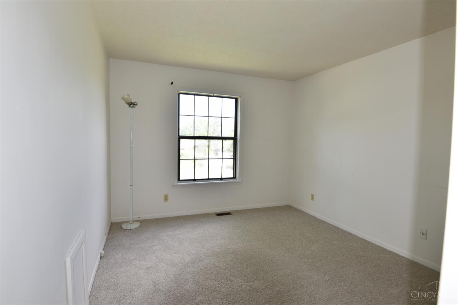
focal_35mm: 18
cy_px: 152
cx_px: 229
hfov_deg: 90.0
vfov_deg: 67.4
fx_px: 229
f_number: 5.6
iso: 400
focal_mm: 18
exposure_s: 1/125
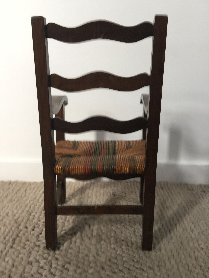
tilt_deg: -14.1
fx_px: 233
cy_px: 139
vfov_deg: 61.7
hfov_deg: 48.2
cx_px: 104
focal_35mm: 29
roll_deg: -1.2
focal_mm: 4.15
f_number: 2.2
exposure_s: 1/33
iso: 40
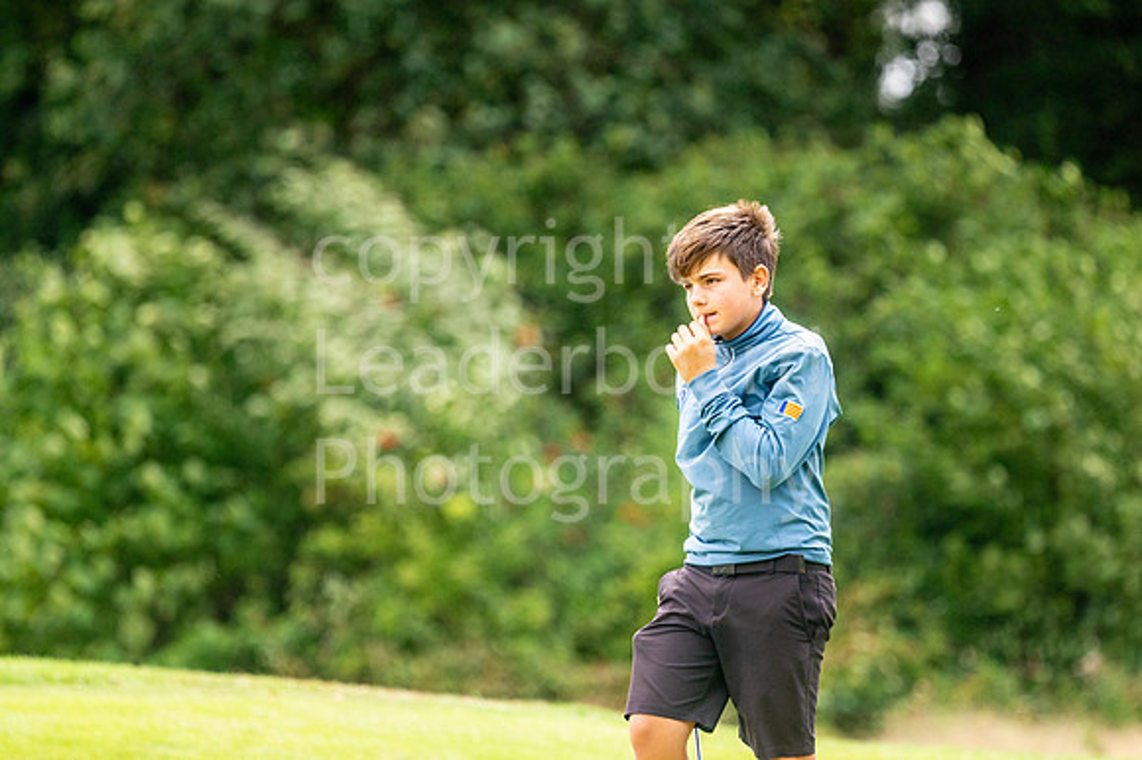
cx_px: 571
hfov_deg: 4.6
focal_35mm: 450
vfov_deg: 3.1
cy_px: 380
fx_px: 14266
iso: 320
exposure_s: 1/800
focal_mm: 300
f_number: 4
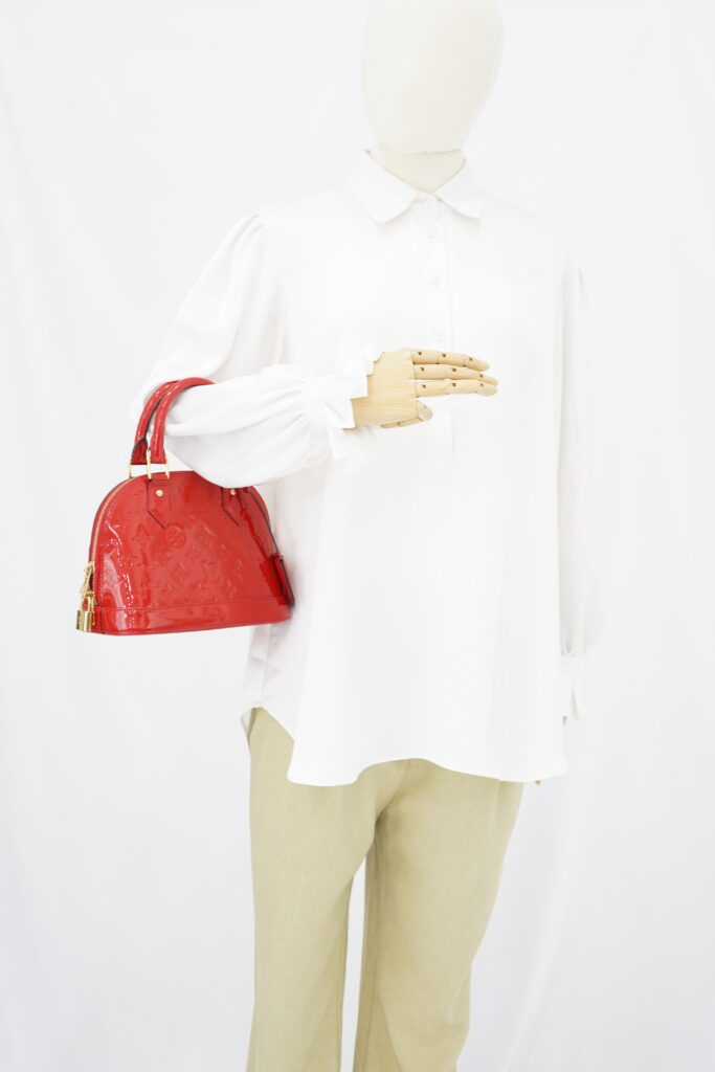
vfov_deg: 39.6
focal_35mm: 50
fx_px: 1489
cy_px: 536
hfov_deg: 27.0
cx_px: 358
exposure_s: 1/6
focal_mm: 50
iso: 640
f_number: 6.3
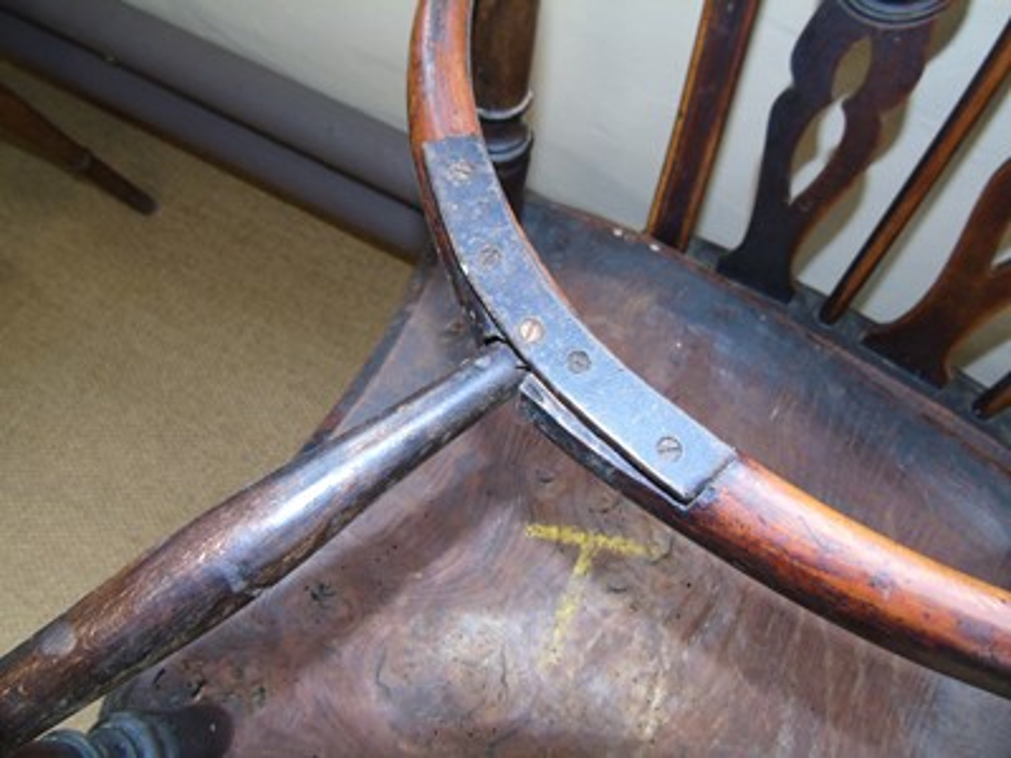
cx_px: 506
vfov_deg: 54.9
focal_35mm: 25
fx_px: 730
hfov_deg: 69.4
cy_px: 379
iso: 200
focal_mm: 4.4
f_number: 3.4
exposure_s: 1/30
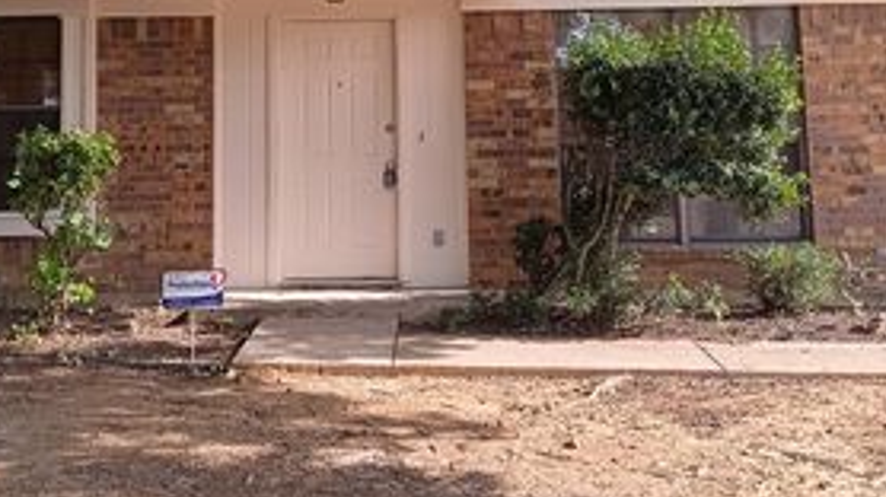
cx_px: 344
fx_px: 1197
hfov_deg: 40.4
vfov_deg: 22.6
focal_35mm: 51
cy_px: 5
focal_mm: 3.98
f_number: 1.8
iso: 25
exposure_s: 1/167
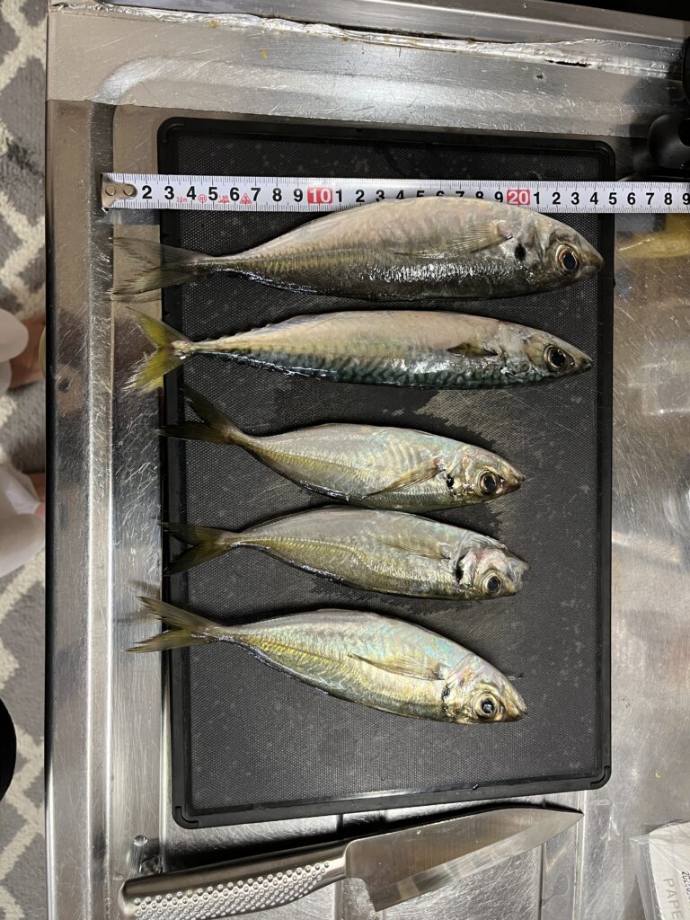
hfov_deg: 53.1
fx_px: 691
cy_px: 460
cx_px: 345
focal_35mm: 26
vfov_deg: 67.3
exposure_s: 1/50
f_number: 1.6
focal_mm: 5.1
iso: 160
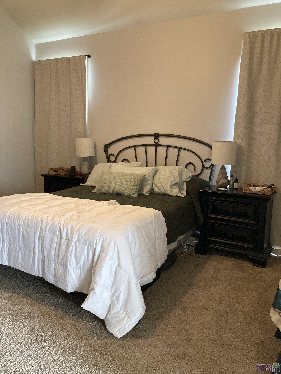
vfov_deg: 63.4
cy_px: 187
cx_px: 140
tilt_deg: -7.3
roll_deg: -0.6
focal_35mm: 28
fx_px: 303
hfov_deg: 49.7
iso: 320
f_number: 1.8
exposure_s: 1/60
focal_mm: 3.99
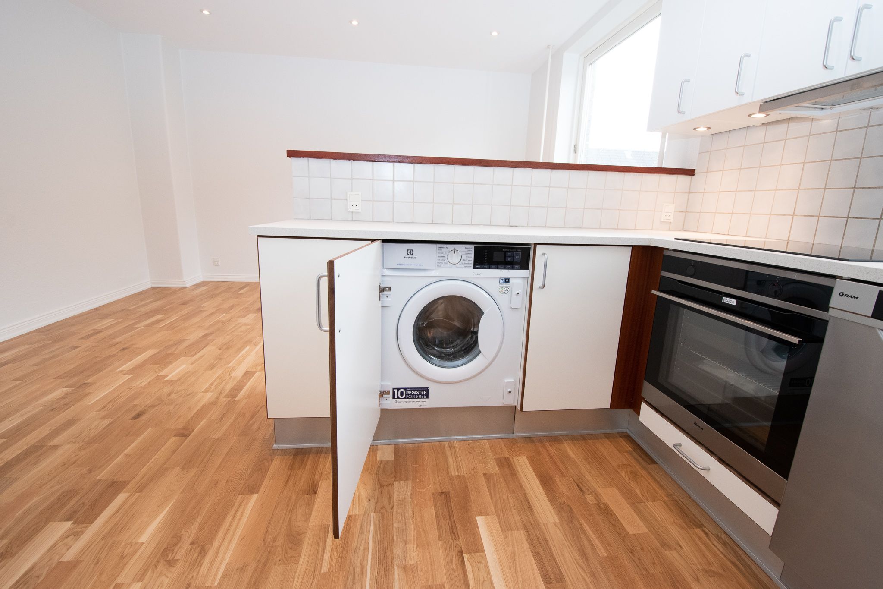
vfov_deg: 77.3
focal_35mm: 15
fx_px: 368
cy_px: 294
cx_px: 442
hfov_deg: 100.4
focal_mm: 10
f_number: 8
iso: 900
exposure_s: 1/60
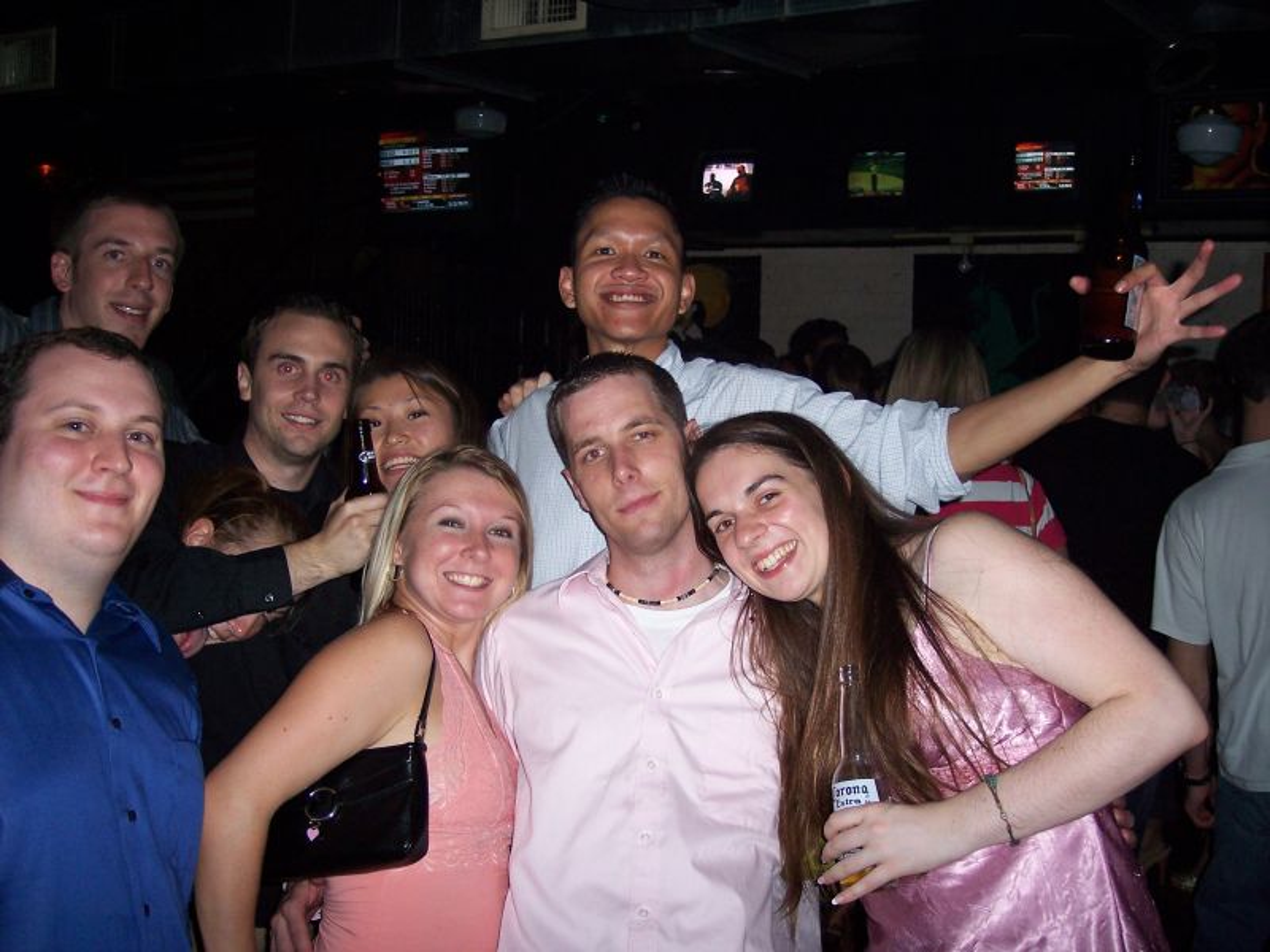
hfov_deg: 47.9
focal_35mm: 39
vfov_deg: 36.8
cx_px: 635
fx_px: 1431
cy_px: 476
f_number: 2.8
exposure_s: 1/60
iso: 140
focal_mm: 8
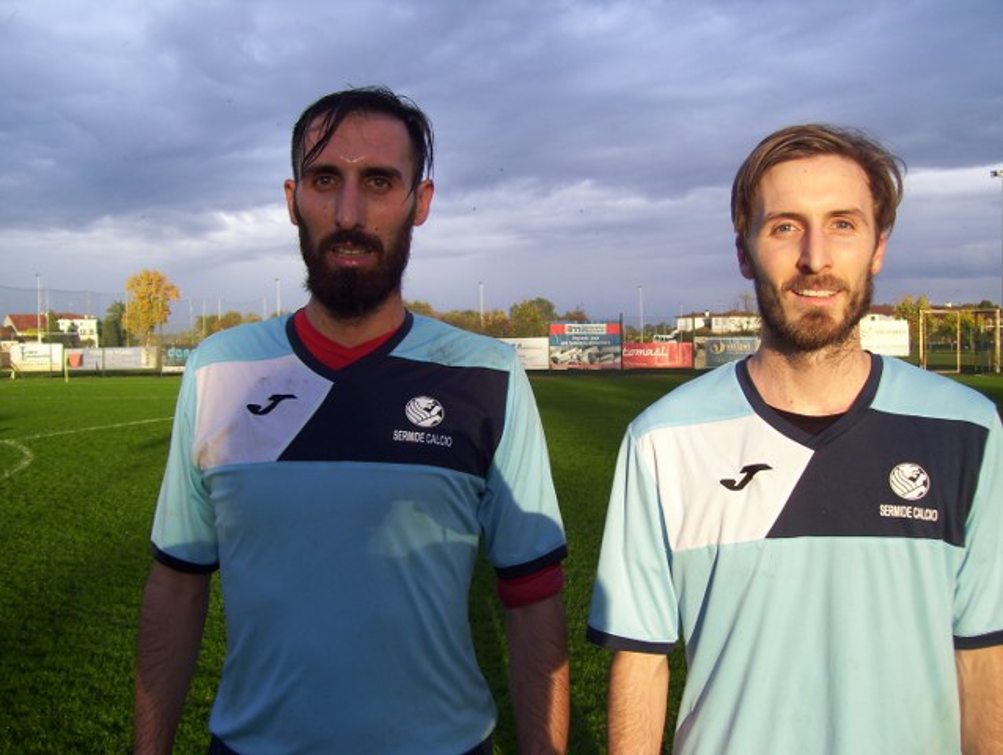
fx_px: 1044
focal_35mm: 36
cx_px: 502
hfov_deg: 51.3
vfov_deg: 39.7
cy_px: 378
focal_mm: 6
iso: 80
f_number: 2.7
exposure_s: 1/100
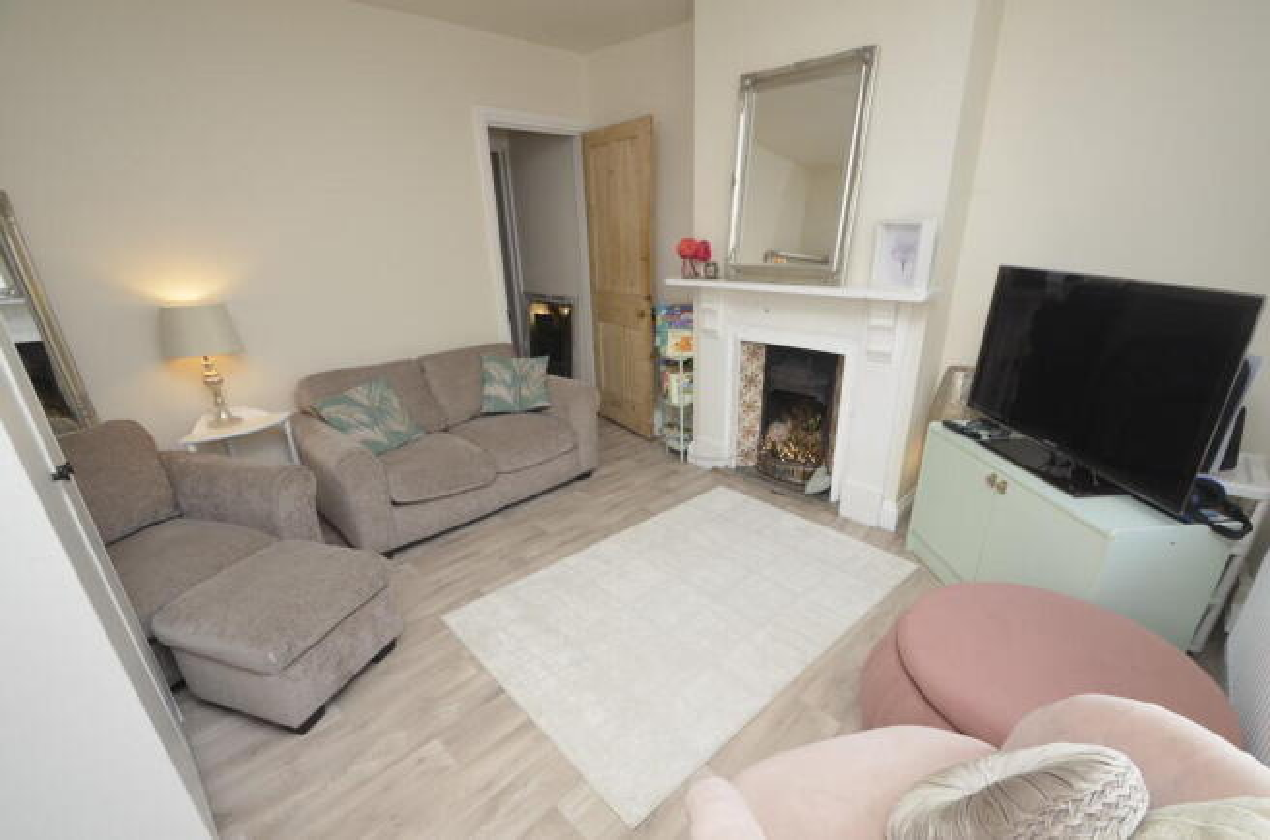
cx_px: 635
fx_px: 528
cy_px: 420
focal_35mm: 15
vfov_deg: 77.0
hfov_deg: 100.5
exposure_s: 1/80
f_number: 7.1
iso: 400
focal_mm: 10
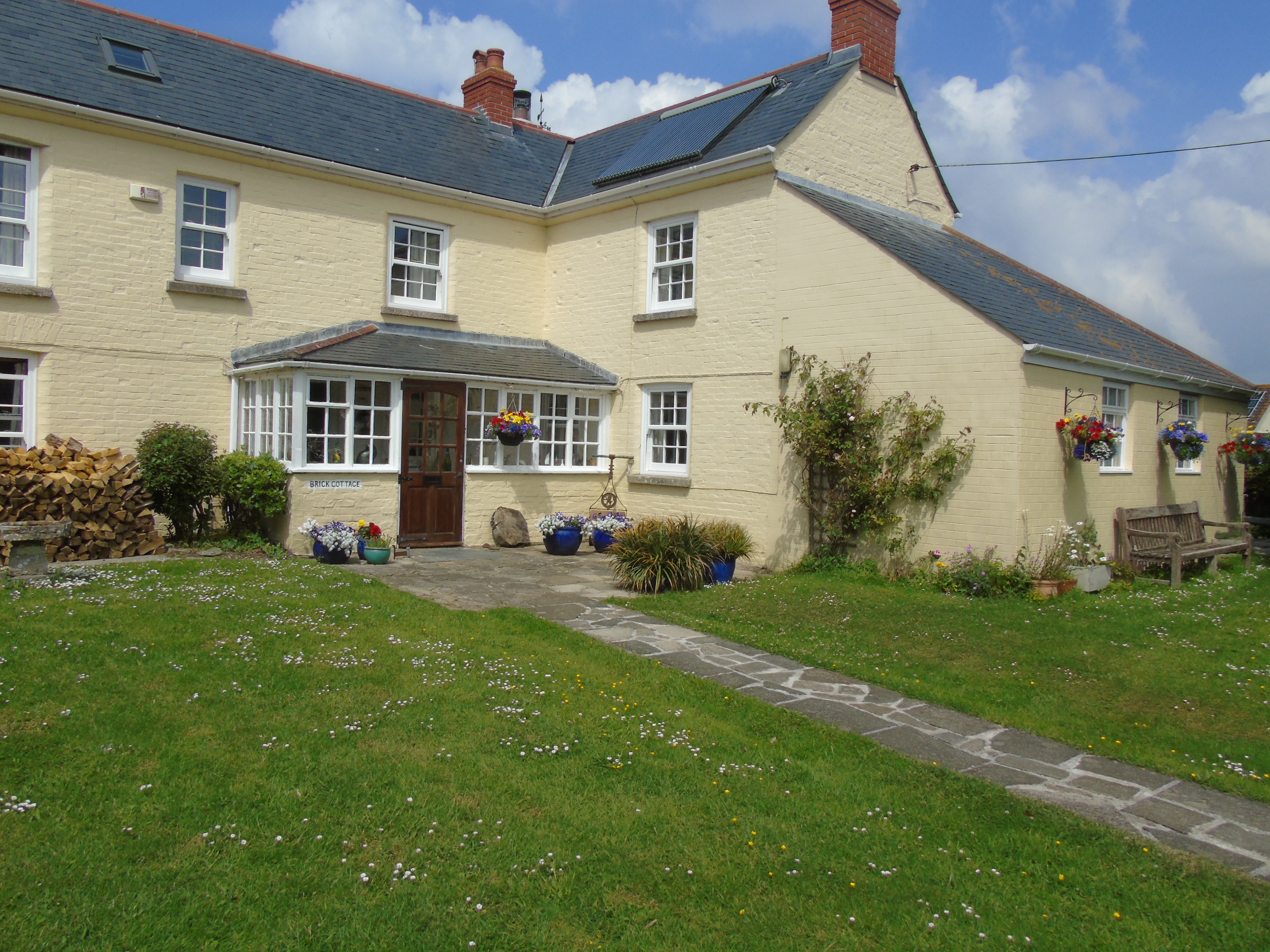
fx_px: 954
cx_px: 656
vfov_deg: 53.1
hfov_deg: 67.3
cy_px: 468
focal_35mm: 26
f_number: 4
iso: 80
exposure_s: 1/1000
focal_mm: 4.4
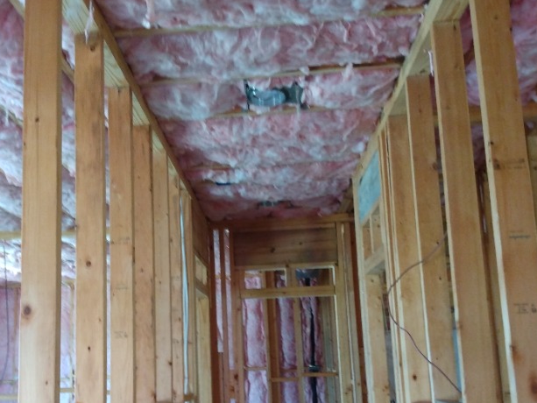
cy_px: 260
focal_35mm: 30
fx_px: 465
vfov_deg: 46.3
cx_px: 221
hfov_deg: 59.6
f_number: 2
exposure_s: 1/30
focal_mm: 3.54
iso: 516
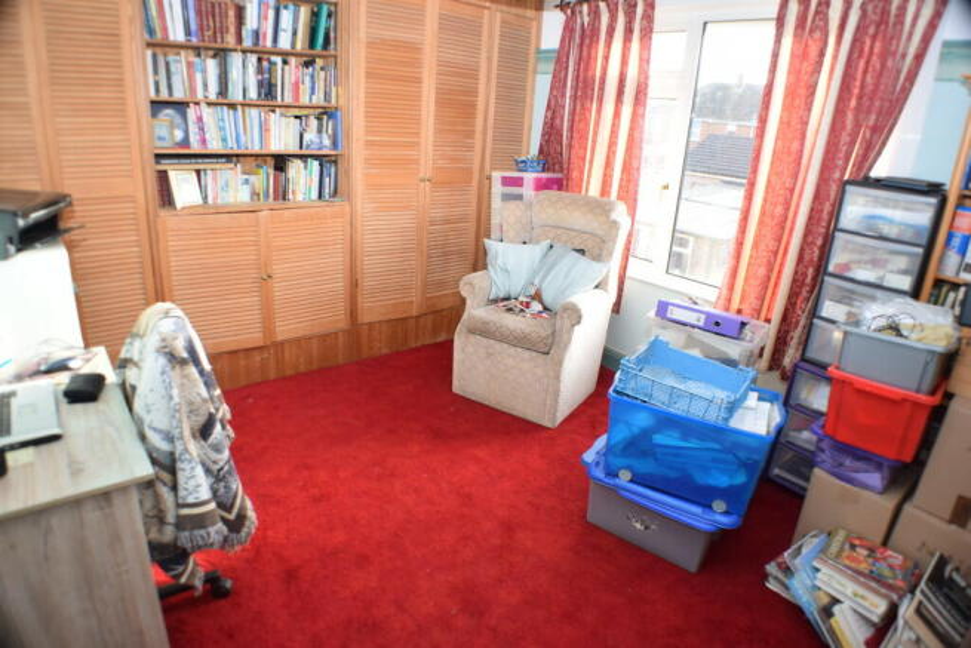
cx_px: 486
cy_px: 324
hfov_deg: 67.4
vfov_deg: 48.0
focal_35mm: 27
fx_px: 728
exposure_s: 1/80
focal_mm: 18
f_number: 4.5
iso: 400
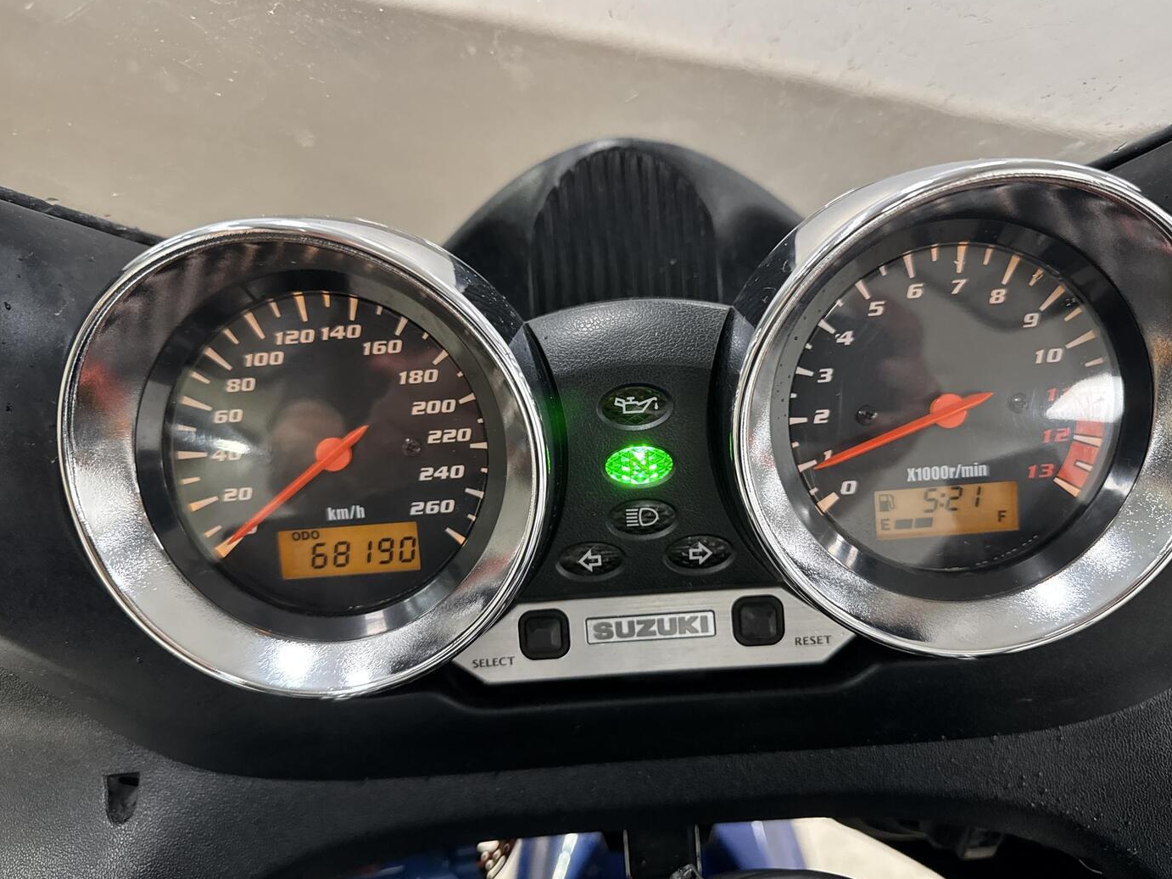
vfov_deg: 54.9
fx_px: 847
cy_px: 433
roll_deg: -15.1
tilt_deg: -40.0
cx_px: 598
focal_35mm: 25
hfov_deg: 69.4
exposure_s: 1/50
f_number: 1.78
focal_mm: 6.76
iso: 400
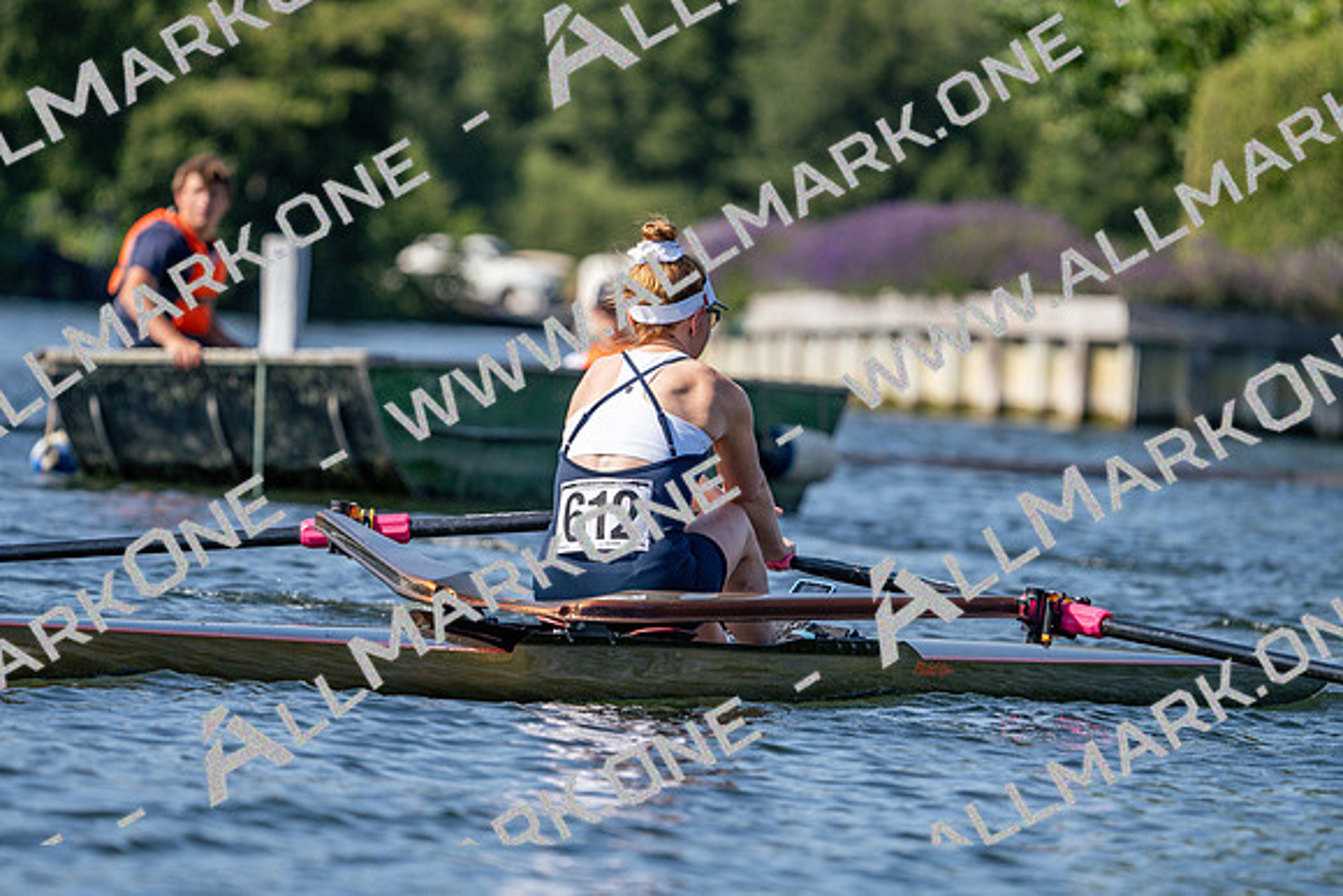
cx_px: 672
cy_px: 448
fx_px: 13059
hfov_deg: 5.9
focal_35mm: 350
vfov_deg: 3.9
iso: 250
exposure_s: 1/1600
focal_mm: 350
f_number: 6.3
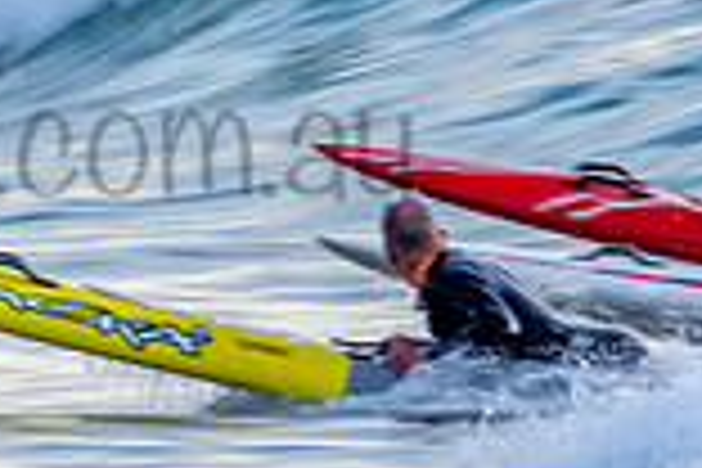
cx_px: -63
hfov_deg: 0.7
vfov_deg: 0.5
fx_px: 54440
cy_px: 92
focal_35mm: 2792
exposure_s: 1/50
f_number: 5.6
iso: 160
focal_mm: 500
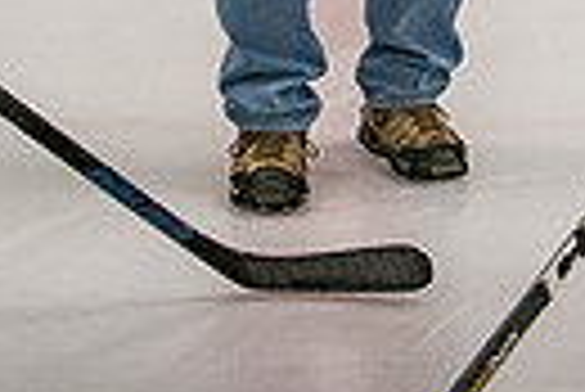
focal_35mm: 211
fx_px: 3433
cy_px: -494
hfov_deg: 9.7
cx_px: 341
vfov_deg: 6.3
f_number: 5
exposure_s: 1/250
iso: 640
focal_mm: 28
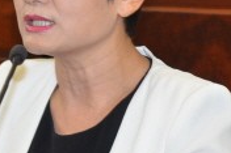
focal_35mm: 357
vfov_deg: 3.8
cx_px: 17
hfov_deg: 5.8
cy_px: 22
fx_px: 2289
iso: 800
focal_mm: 70
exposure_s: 1/60
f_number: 4
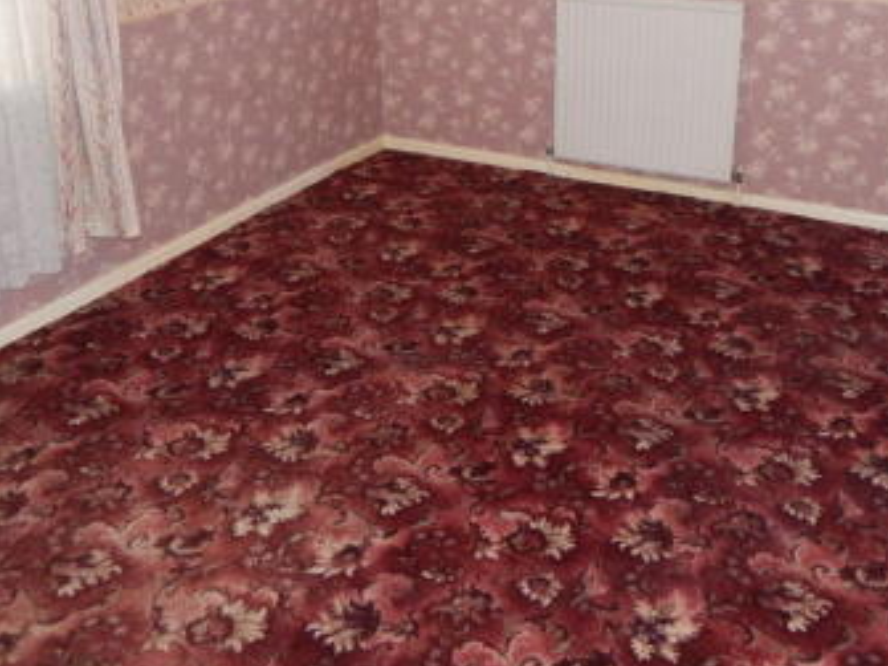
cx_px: 513
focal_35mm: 40
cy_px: 150
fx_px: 1026
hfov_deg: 46.7
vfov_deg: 35.0
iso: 200
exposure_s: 1/30
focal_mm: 4
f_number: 3
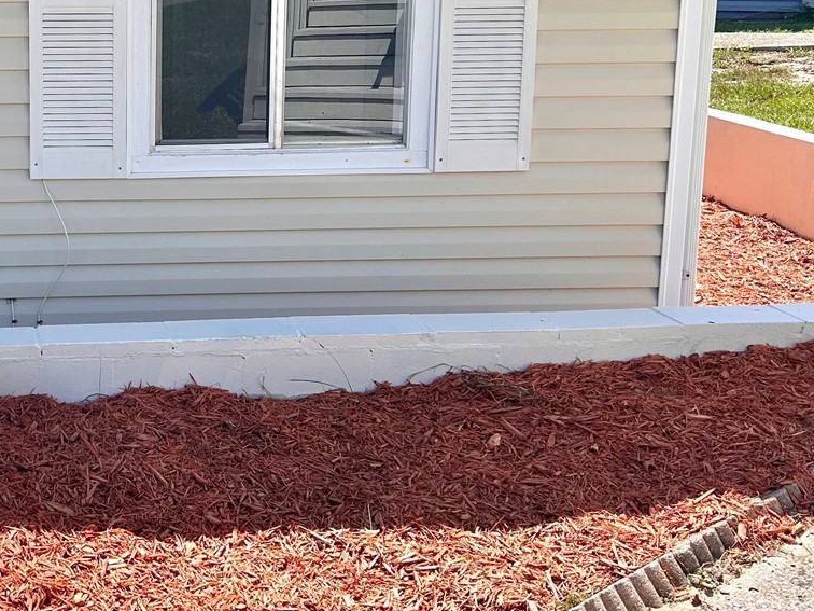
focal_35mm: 55
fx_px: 1293
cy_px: 151
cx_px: 74
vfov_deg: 26.2
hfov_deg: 33.1
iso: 50
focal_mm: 5.7
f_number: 1.5
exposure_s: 1/3257
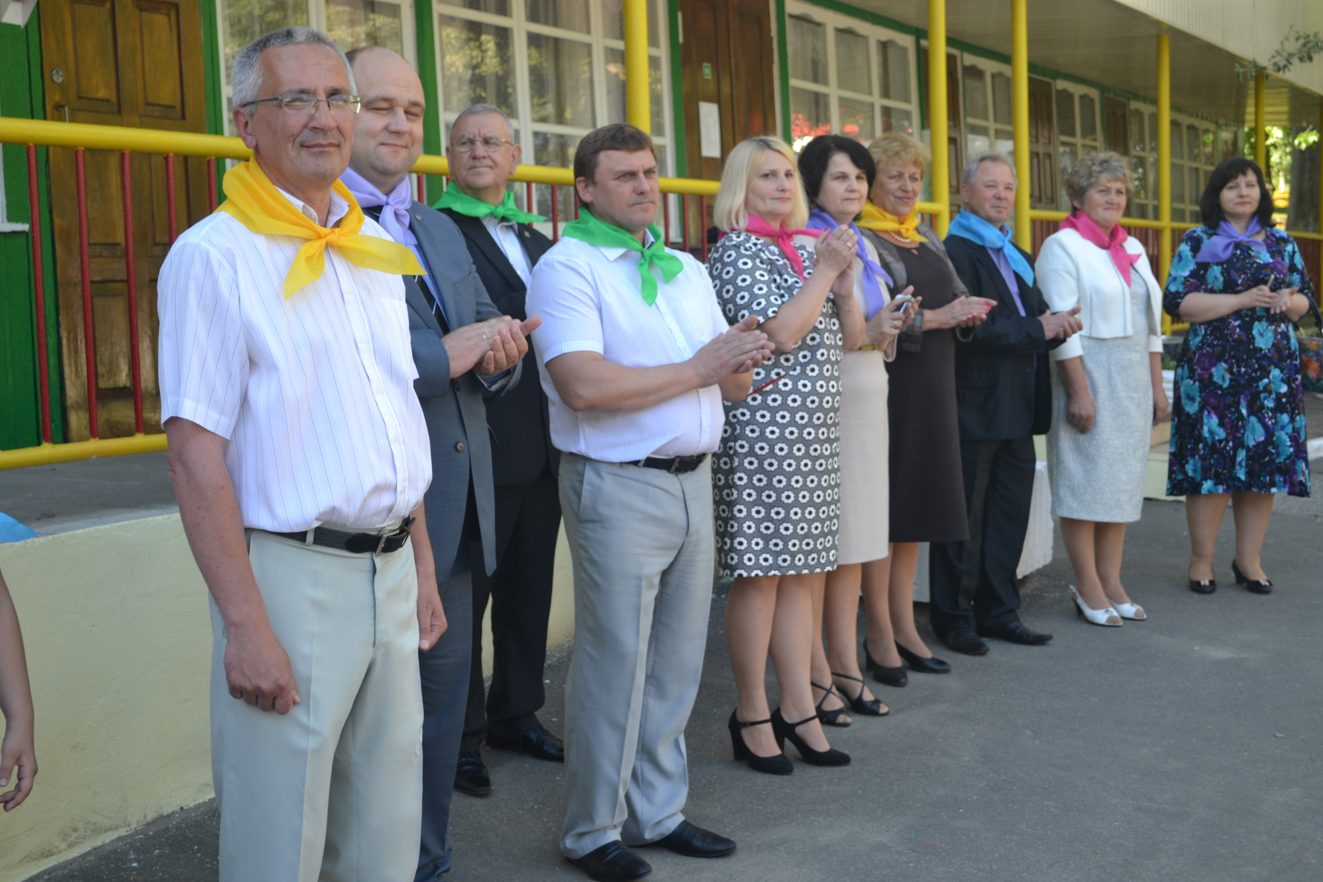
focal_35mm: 51
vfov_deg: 26.5
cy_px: 441
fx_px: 1874
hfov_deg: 38.9
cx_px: 662
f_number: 5.6
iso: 250
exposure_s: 1/125
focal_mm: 34
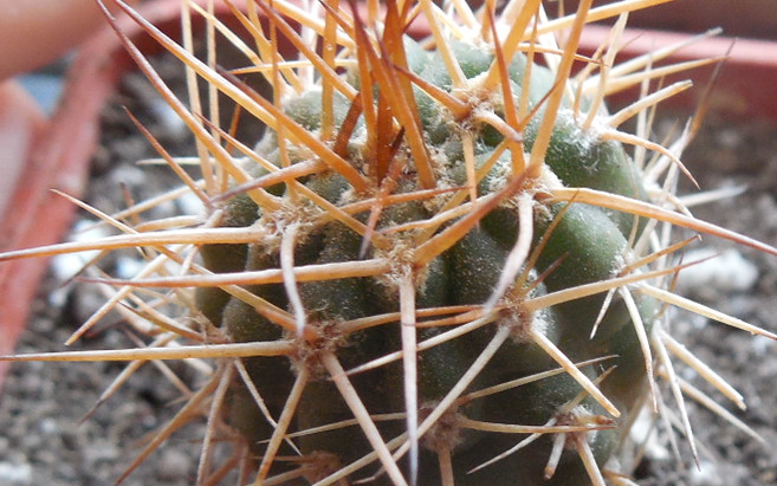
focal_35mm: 80
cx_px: 558
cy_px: 266
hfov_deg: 25.6
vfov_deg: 16.3
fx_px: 1694
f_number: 3.6
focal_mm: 5.6
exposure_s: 1/30
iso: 250
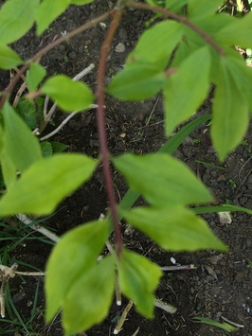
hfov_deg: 29.6
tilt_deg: -56.4
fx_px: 476
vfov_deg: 38.7
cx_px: 153
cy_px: 128
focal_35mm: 49
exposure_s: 1/402
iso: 32
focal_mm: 4.15
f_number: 2.2
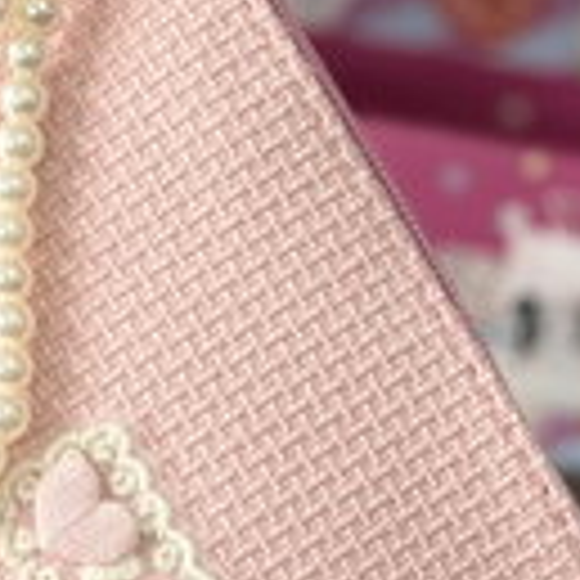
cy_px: 528
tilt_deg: -15.8
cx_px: 207
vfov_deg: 9.9
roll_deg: -11.6
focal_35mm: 175
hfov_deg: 10.0
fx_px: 3317
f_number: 1.78
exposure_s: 1/112
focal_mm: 6.76
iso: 100
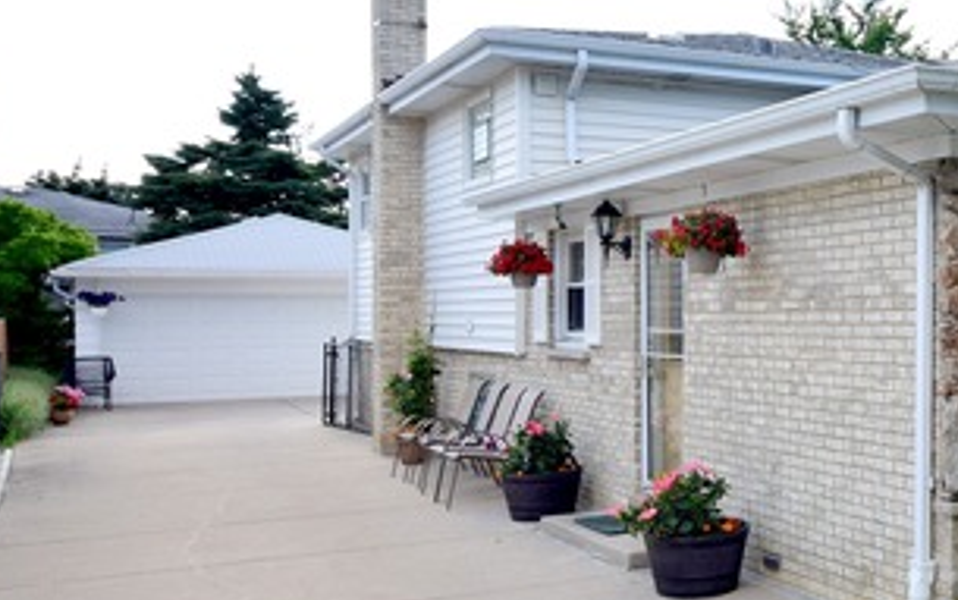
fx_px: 1256
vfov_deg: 26.9
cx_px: 967
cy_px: 313
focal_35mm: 48
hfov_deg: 37.2
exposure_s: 1/250
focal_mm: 15
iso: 250
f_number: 8
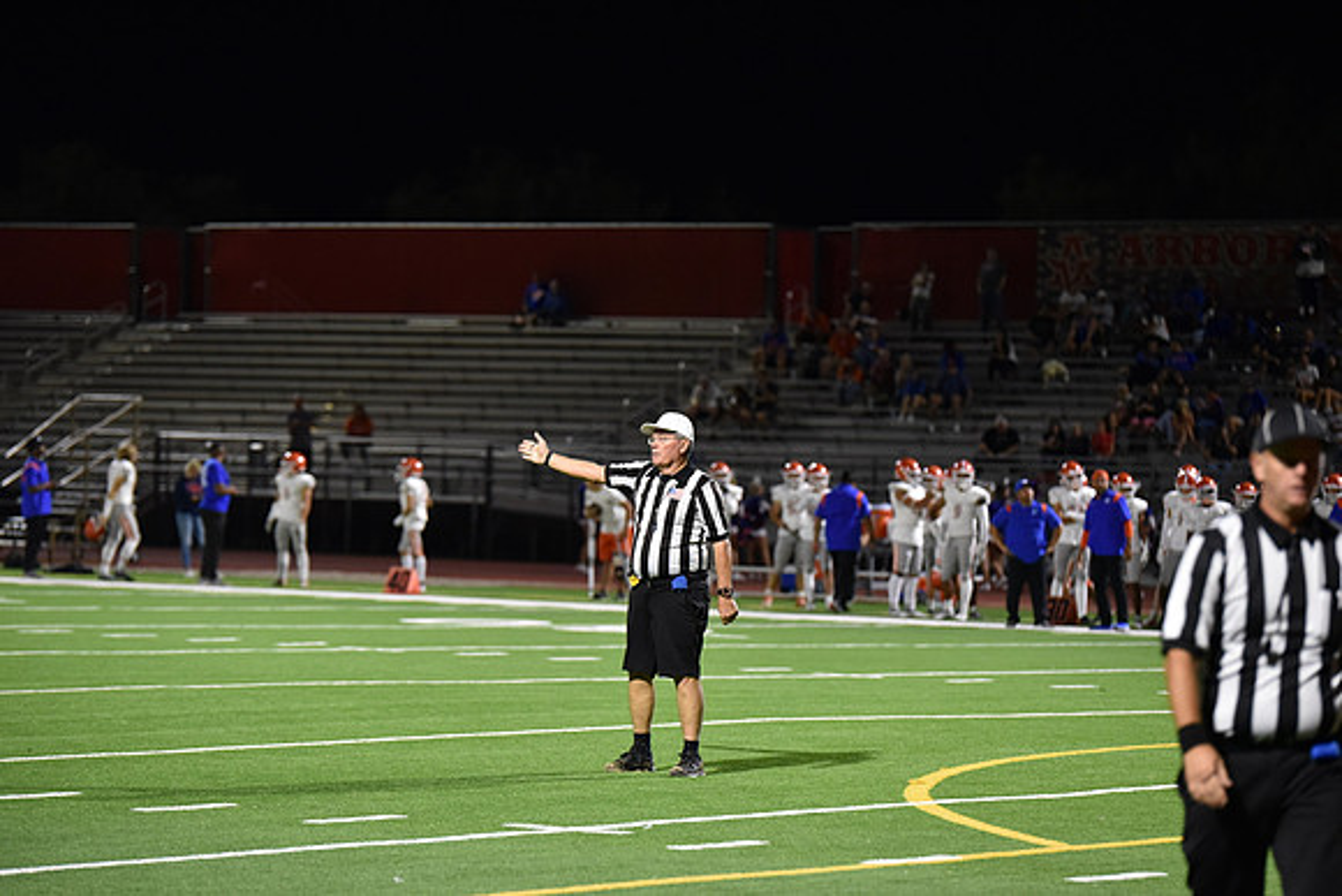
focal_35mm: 145
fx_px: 5406
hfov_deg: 14.2
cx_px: 671
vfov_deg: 9.5
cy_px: 448
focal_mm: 145
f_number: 2.8
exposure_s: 1/500
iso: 4000
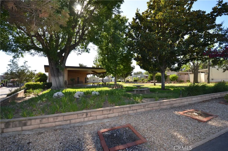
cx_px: 114
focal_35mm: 15
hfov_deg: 100.5
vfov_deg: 77.1
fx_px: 95
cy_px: 76
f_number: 4
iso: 110
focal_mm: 10
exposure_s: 1/250
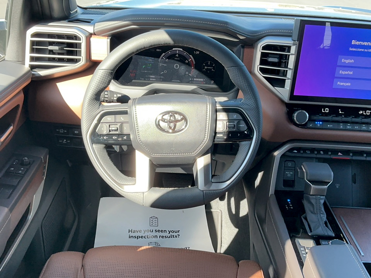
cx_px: 186
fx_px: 322
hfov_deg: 60.0
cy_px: 139
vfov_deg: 46.8
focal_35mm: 30
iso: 64
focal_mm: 3
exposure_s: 1/120
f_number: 1.8
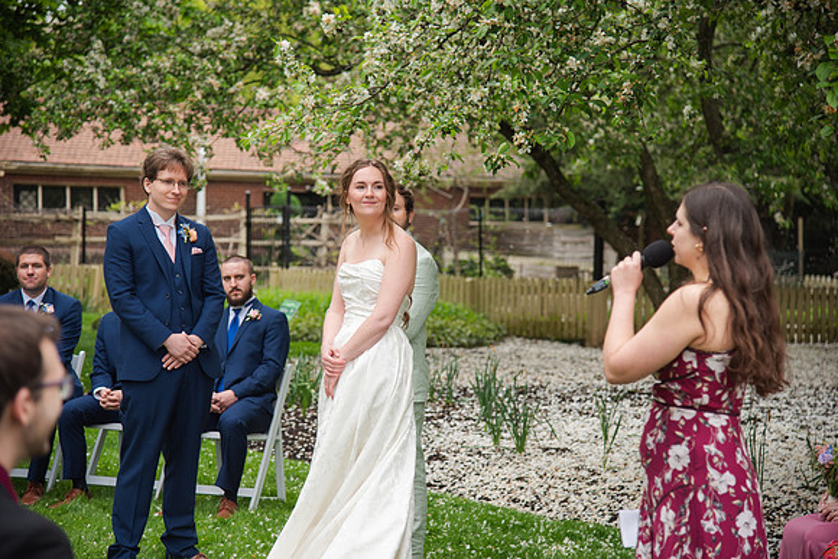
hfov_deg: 23.6
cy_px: 280
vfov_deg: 15.9
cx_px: 419
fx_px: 2002
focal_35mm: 86
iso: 100
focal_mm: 86
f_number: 4
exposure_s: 1/400
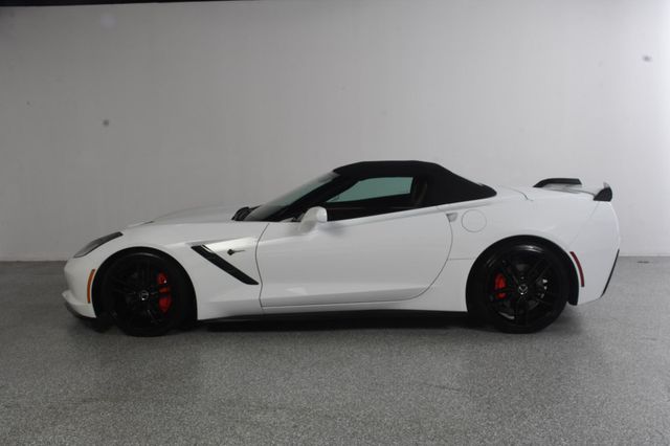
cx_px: 335
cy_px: 223
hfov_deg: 55.8
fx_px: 632
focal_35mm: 34
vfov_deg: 38.8
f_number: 13
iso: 100
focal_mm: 23
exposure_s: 1/160
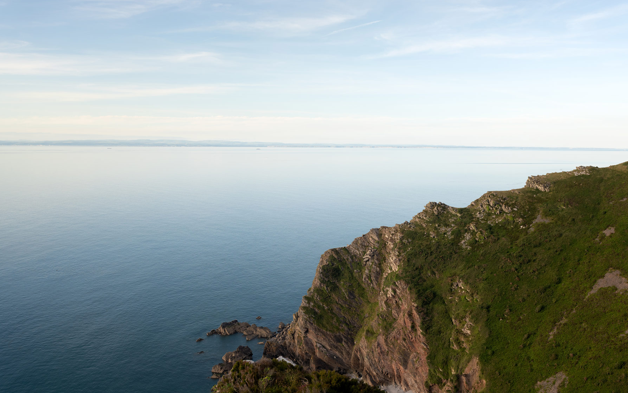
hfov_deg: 54.0
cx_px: 316
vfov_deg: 35.3
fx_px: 616
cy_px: 191
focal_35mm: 36
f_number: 8
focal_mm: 35
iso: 400
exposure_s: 1/400
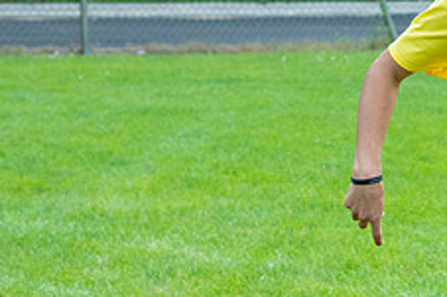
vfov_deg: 4.8
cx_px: 555
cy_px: 183
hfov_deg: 7.1
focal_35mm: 286
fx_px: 3548
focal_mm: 75
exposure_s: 1/1250
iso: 320
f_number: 5.6
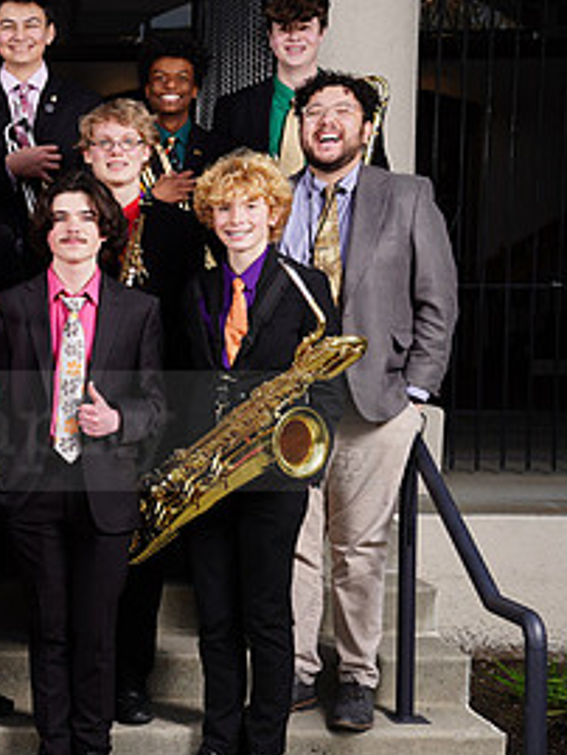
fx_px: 1811
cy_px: 408
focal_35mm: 83
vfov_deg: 23.5
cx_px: -168
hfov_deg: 16.8
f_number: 6.3
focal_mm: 40
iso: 100
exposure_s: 1/200
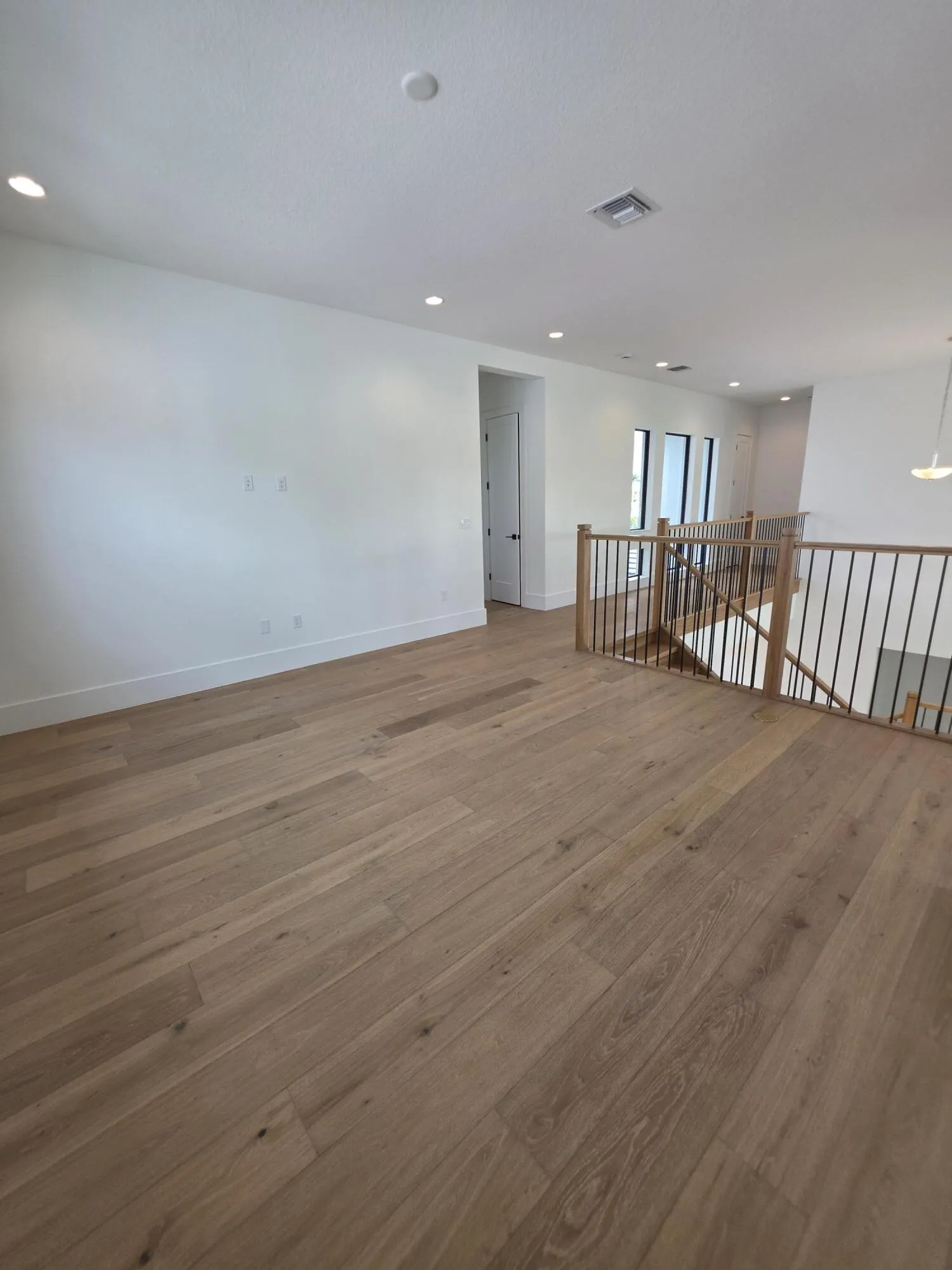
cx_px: 476
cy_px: 635
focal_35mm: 13
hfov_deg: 89.9
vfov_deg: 106.2
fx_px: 477
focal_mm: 2.2
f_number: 1.9
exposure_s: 1/120
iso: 40
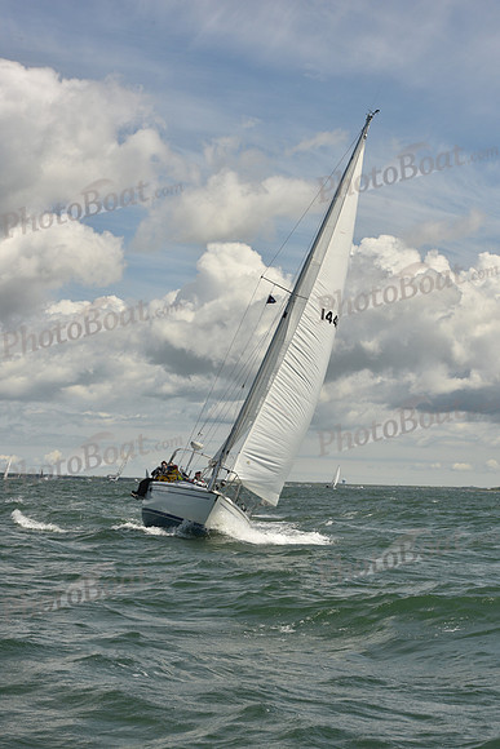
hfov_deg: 19.5
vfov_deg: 28.8
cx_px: 250
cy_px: 374
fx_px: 1457
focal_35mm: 70
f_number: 13
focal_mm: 70
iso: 320
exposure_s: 1/800
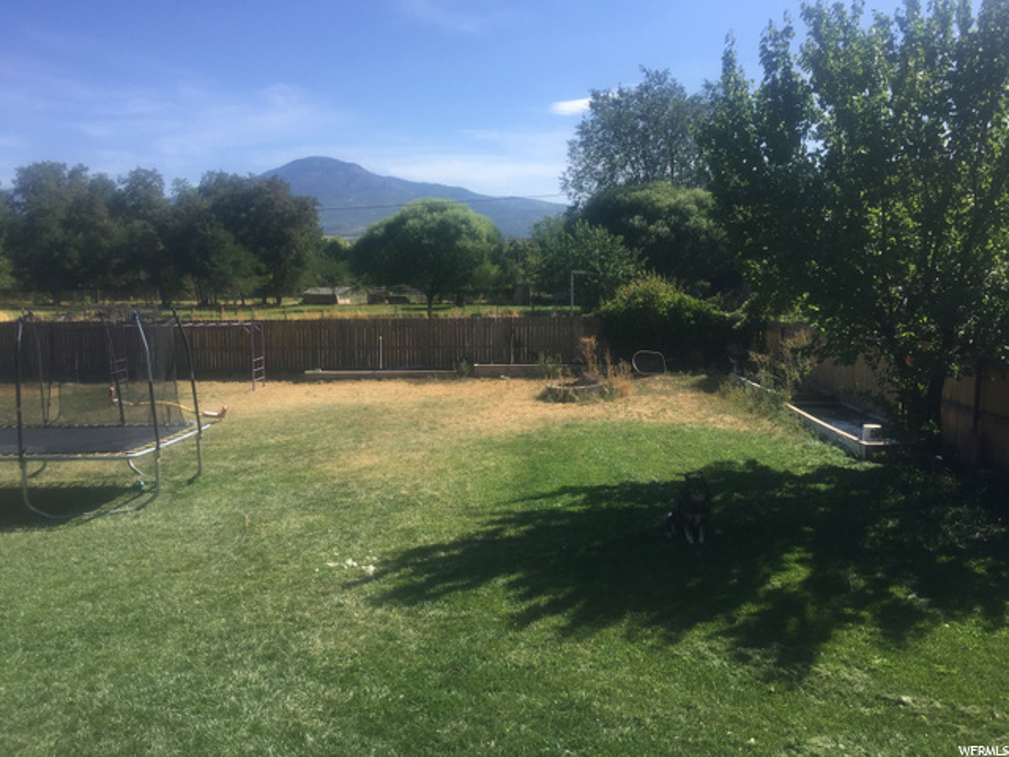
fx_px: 845
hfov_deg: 61.7
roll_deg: -1.3
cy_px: 378
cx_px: 504
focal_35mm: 29
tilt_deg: -7.1
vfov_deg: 48.2
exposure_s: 1/1721
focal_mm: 4.15
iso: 32
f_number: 2.2
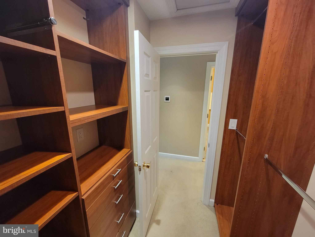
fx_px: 118
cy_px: 118
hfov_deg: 106.2
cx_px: 158
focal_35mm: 13
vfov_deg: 89.9
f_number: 2.2
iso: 500
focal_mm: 2.2
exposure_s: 1/30
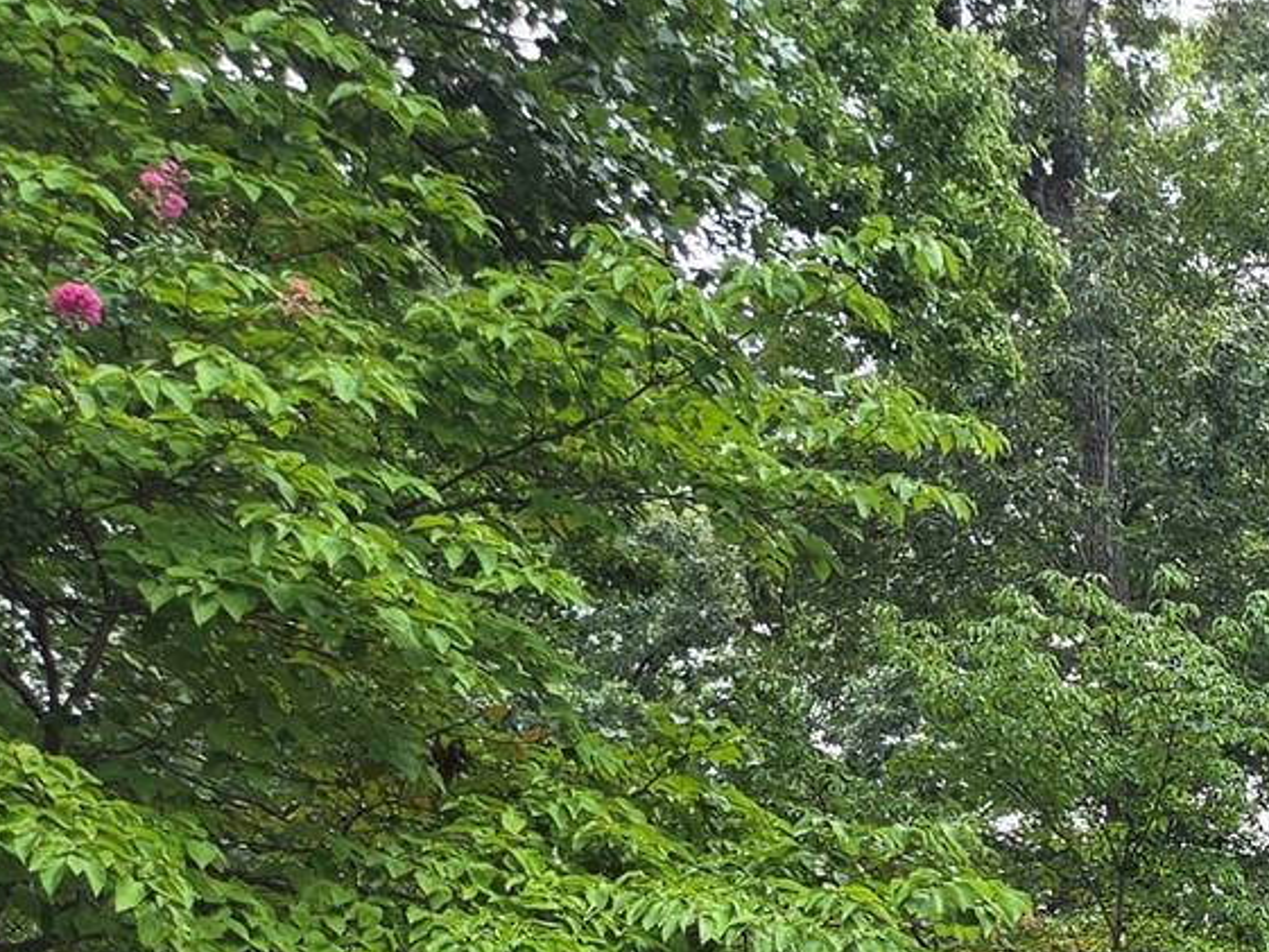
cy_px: 1483
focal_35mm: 84
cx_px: 2072
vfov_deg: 15.9
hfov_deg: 19.3
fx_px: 3080
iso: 64
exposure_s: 1/180
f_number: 1.8
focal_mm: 5.4
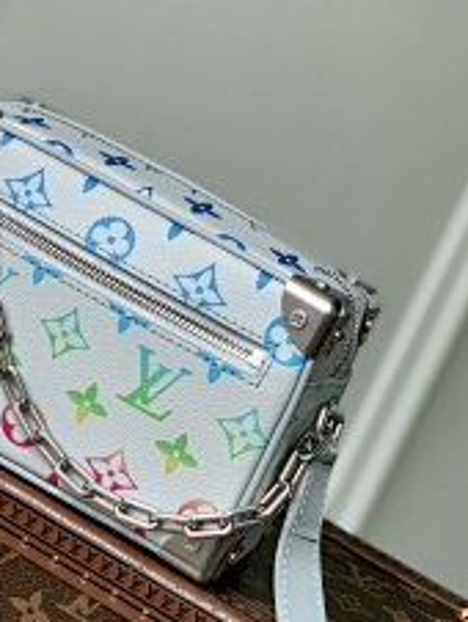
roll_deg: -24.6
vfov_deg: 16.9
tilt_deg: -6.4
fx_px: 2069
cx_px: 128
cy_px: 94
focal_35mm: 115
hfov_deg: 12.9
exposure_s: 1/240
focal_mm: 6
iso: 16
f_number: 2.4
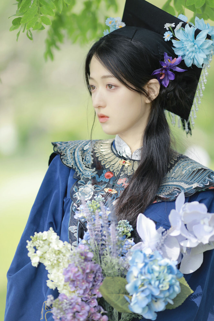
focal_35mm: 145
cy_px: 160
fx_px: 1293
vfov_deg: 14.2
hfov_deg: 9.5
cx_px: 107
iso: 100
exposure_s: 1/500
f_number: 2
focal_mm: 135
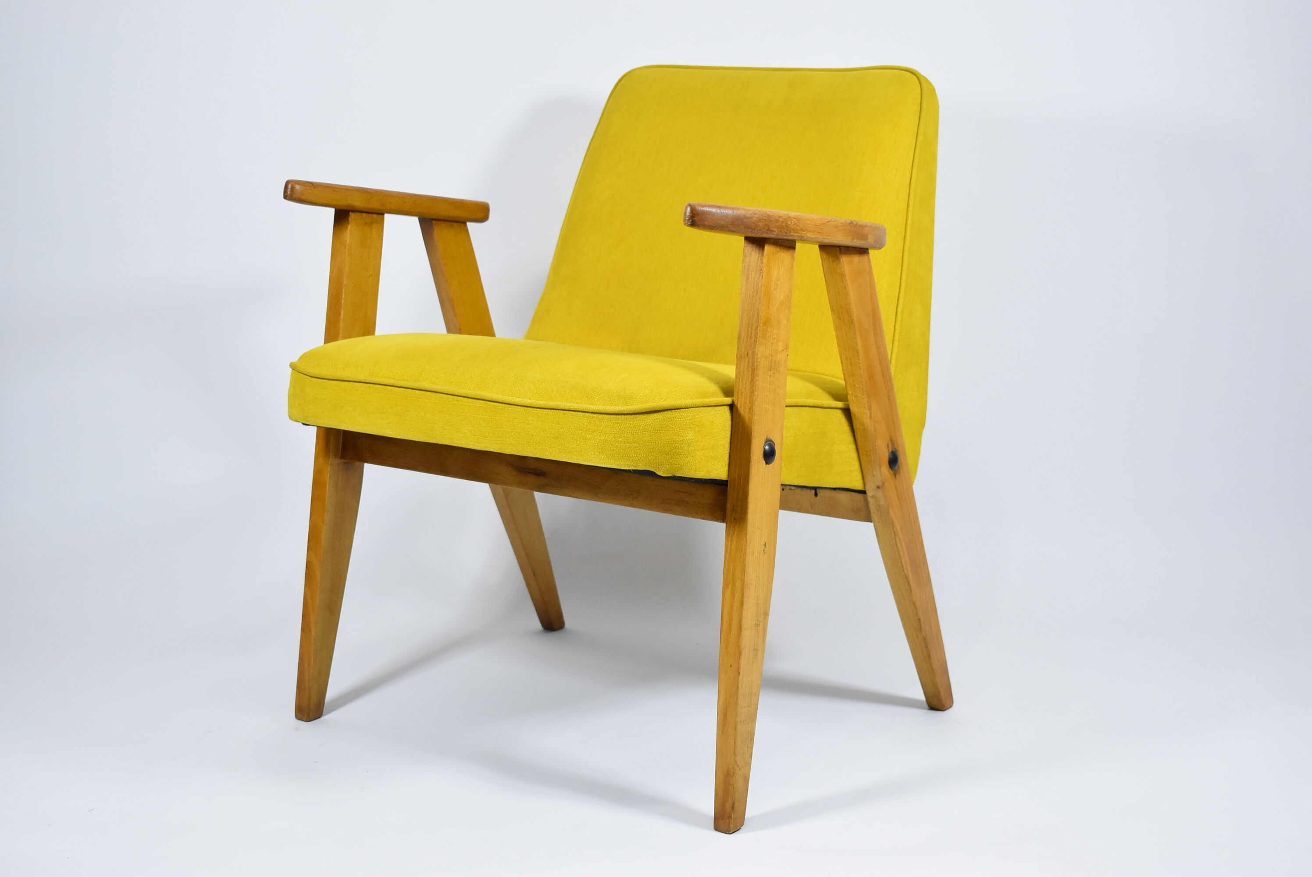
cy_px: 438
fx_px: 2079
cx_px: 656
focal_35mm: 57
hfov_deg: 35.0
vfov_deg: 23.8
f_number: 4.8
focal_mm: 38
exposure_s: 1/125
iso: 1600
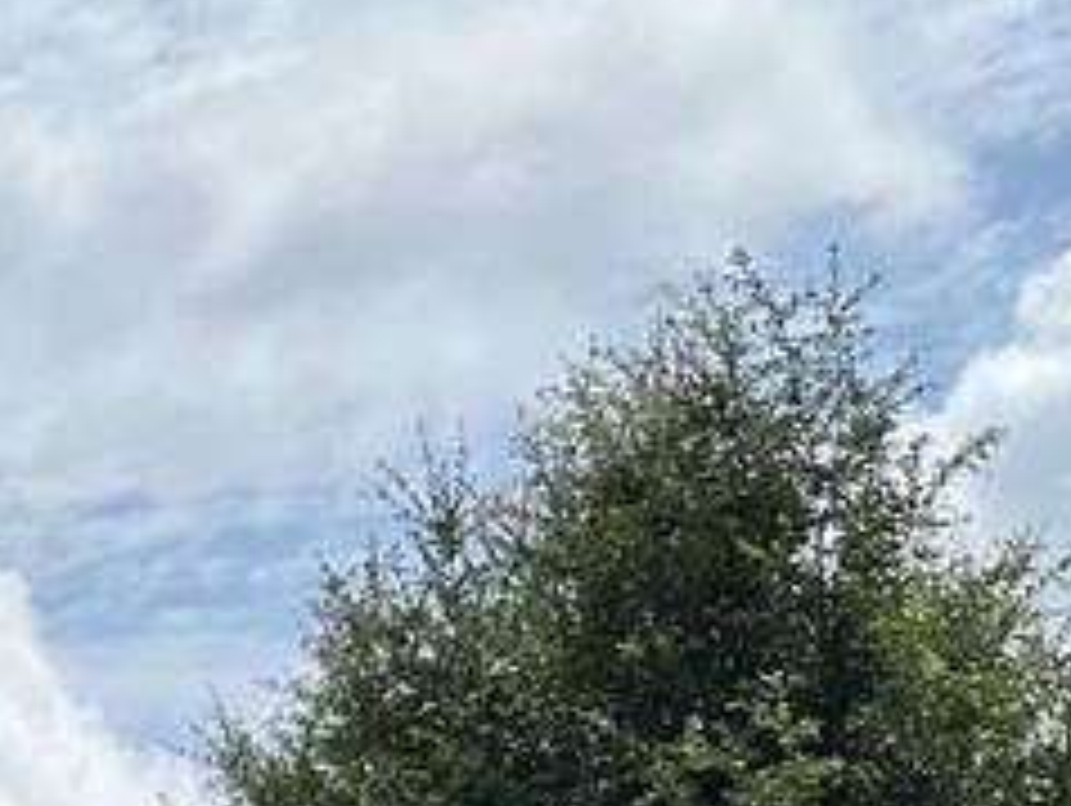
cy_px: 1333
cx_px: -1480
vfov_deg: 10.9
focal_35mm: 129
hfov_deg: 12.2
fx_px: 3995
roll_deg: -0.4
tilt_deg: +7.6
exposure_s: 1/8929
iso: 80
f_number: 1.78
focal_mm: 6.86
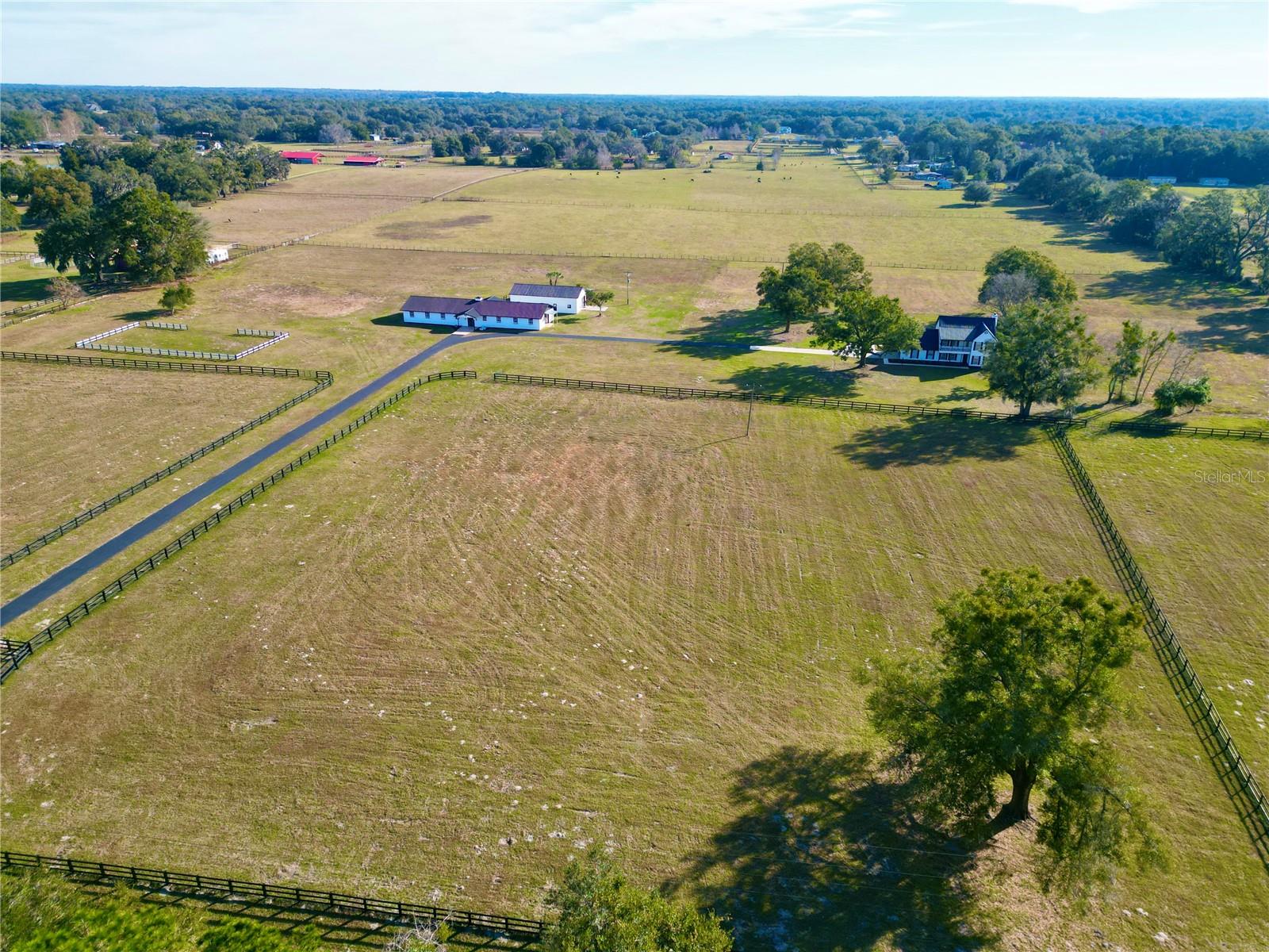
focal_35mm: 24
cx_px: 634
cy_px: 476
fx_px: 880
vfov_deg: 56.8
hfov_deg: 71.6
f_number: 1.7
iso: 200
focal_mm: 6.72
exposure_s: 1/2000
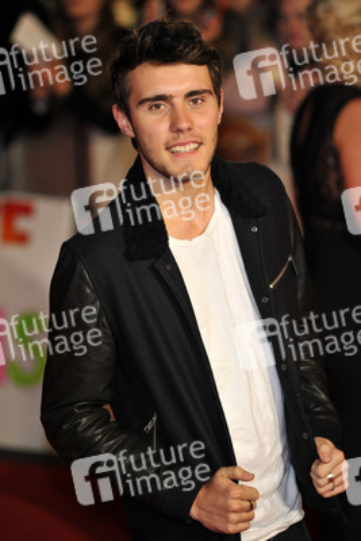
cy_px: 270
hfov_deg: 8.9
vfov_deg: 13.2
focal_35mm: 155
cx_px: 180
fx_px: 2329
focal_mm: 155
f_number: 4
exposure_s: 1/250
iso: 1000
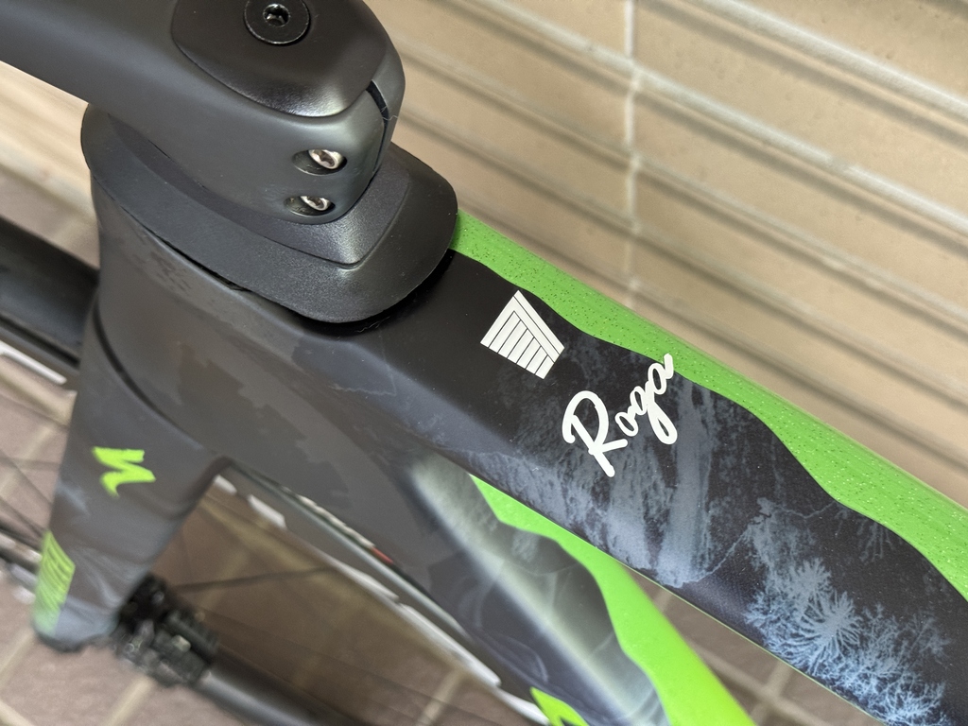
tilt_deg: -64.6
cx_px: 484
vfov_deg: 30.3
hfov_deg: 39.7
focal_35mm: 48
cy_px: 363
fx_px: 1342
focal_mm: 6.76
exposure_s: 1/40
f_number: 1.78
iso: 320
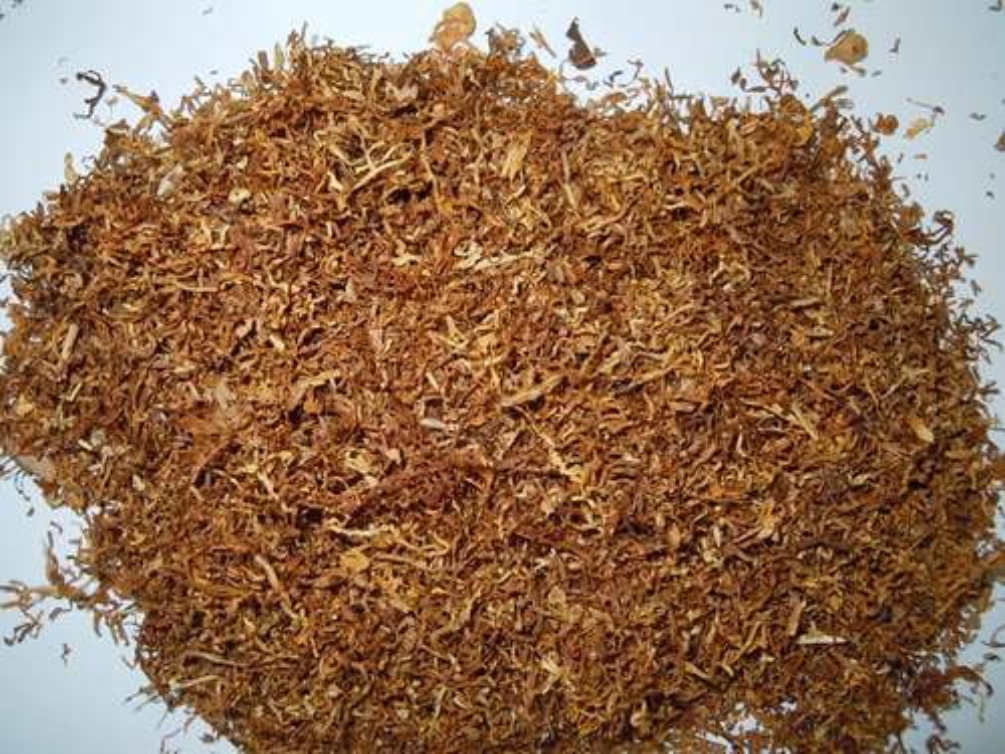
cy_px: 377
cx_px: 502
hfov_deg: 55.4
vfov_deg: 42.9
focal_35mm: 33
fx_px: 958
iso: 100
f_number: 4
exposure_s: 1/30
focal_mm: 5.9
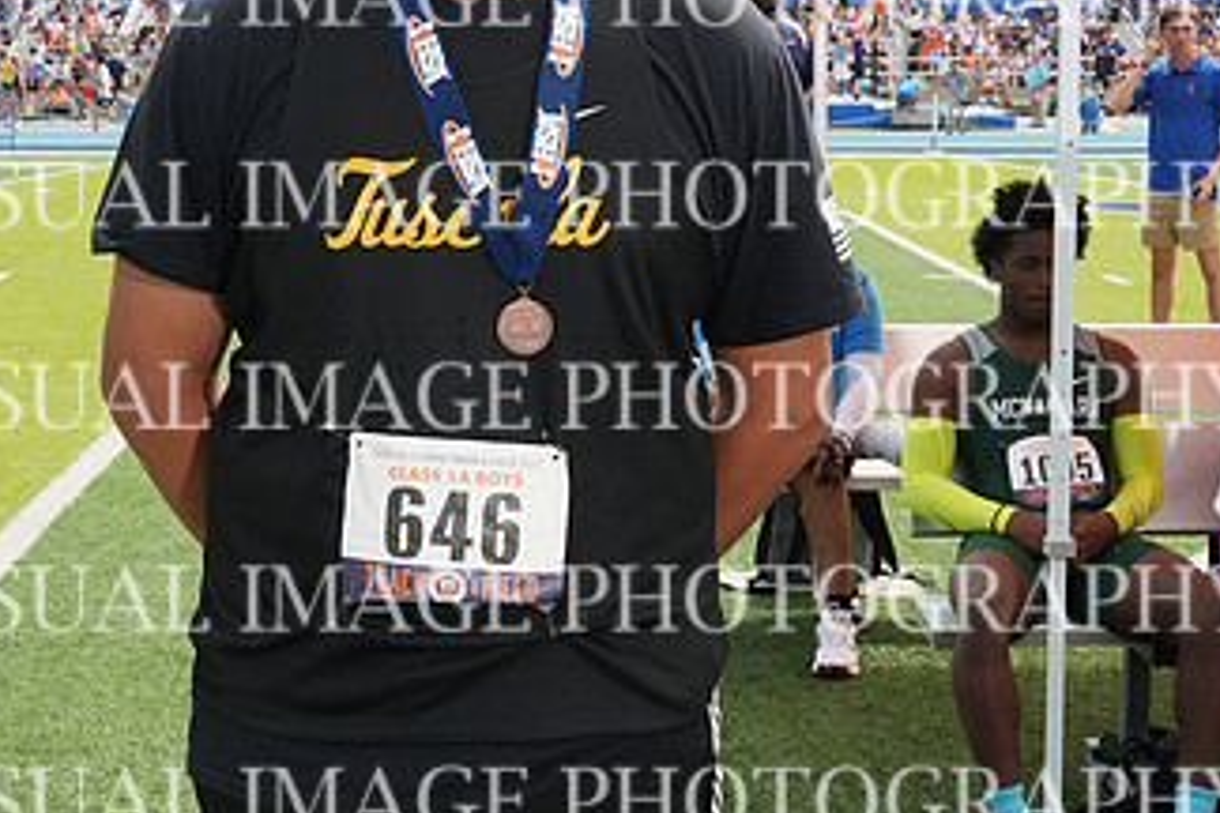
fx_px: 2914
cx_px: 535
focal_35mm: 86
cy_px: 294
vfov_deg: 15.9
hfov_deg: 23.6
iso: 100
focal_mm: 32
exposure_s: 1/160
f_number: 9
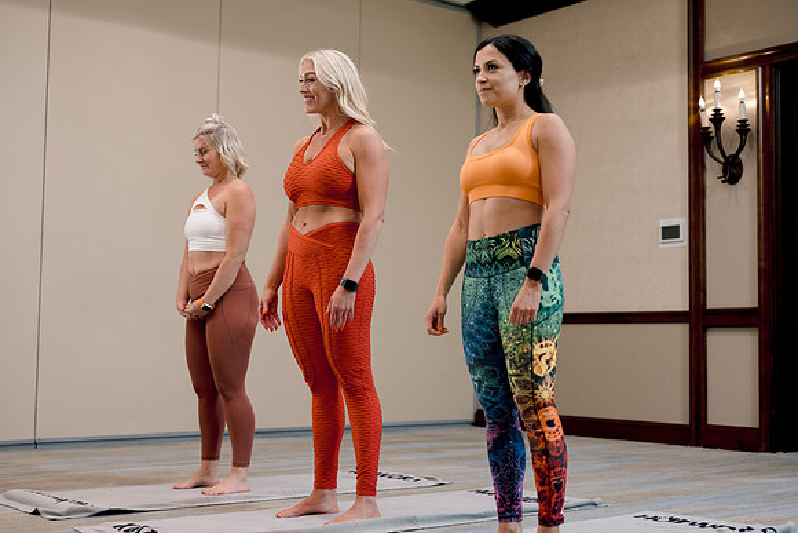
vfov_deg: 27.0
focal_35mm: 50
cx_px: 399
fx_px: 1109
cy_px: 266
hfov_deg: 39.6
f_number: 3.2
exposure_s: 1/250
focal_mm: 50
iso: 800
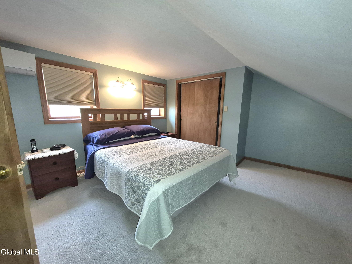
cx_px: 176
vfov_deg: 89.9
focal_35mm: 13
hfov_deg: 106.2
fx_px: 132
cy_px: 132
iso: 400
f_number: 2.2
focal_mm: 1.74
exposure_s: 1/60.2
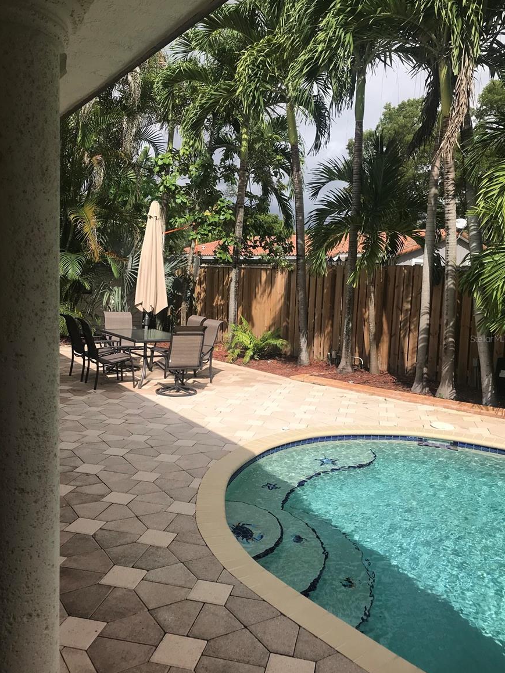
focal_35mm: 29
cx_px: 250
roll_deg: -2.2
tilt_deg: -6.1
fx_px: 564
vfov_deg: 61.7
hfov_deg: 48.2
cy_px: 339
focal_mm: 3.99
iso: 20
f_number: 1.8
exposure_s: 1/2591
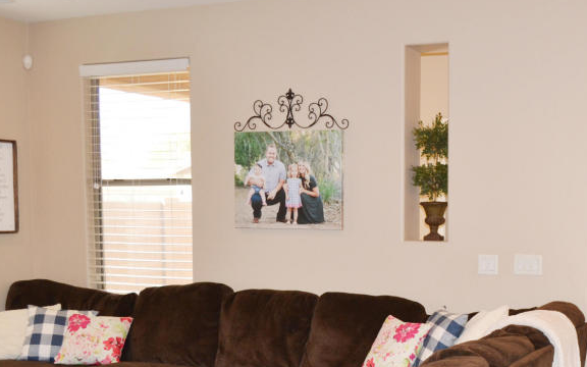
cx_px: 429
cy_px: 320
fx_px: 880
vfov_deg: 23.0
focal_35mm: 55
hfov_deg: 36.2
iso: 400
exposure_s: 1/60
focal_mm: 18
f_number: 3.5
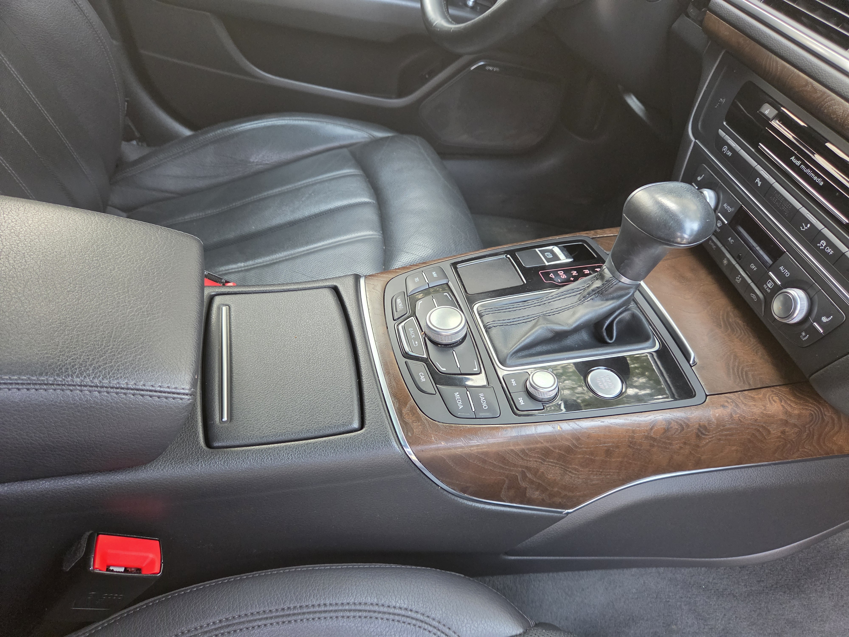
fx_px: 564
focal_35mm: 23
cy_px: 318
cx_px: 424
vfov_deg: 58.9
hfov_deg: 73.9
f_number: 1.8
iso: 800
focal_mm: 5.4
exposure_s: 1/120
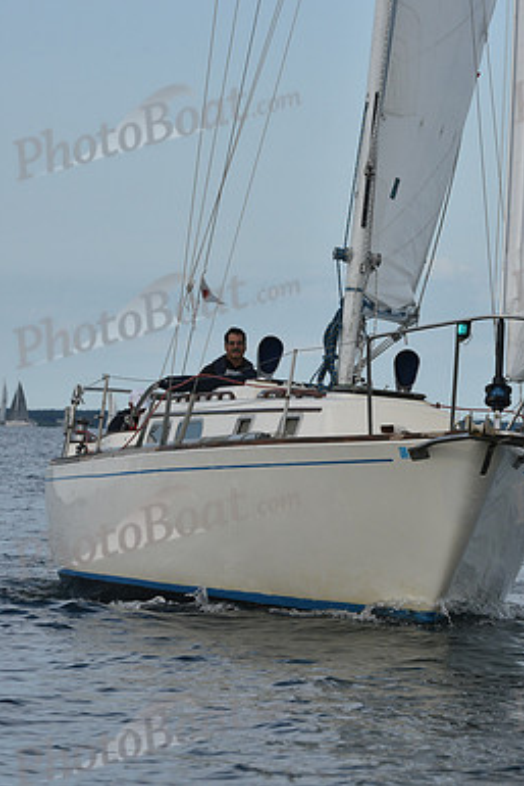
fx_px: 4602
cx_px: 408
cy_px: 393
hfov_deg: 6.5
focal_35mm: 211
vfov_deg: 9.7
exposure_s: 1/1000
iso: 320
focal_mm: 140
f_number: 9
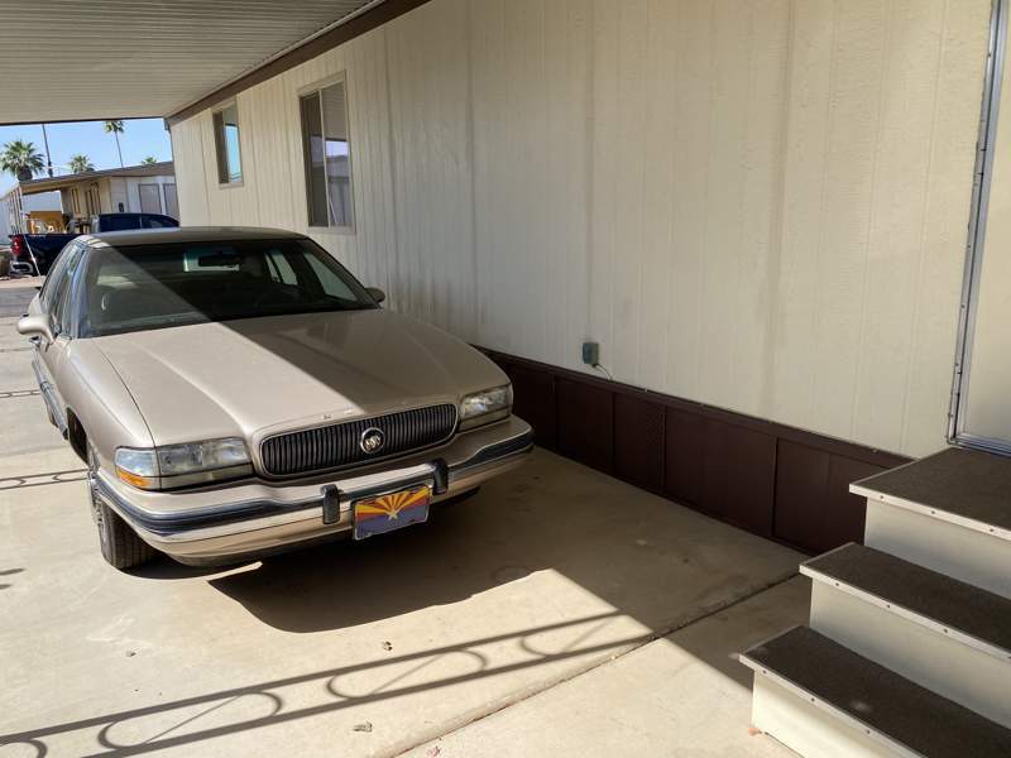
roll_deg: +1.6
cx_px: 506
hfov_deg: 67.3
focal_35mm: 26
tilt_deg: -10.0
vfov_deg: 53.1
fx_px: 759
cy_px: 379
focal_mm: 4.25
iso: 32
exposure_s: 1/1898
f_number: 1.8
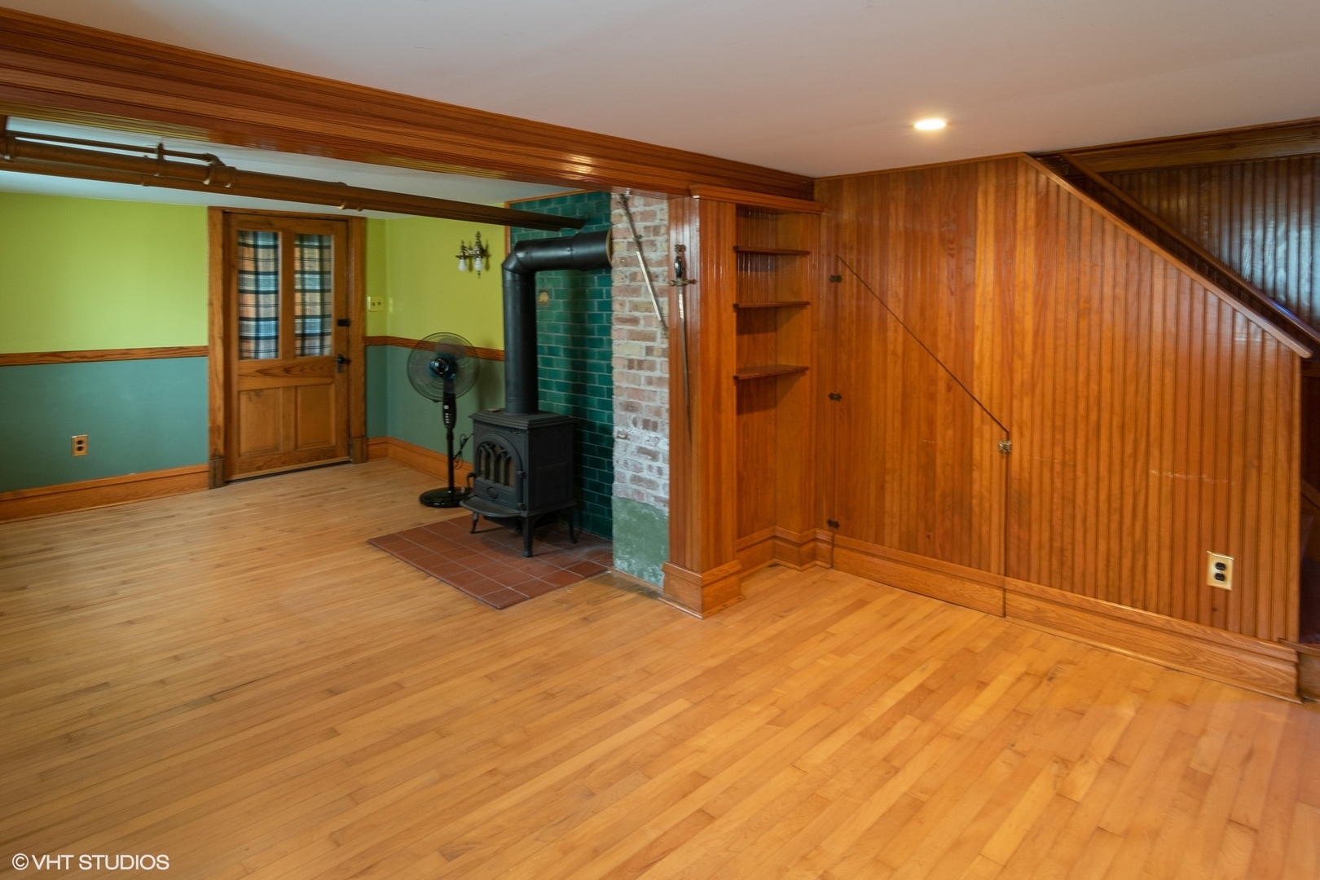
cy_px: 440
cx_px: 660
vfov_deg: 67.4
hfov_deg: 90.0
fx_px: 660
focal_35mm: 18
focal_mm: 12
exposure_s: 1
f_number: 7.1
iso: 200
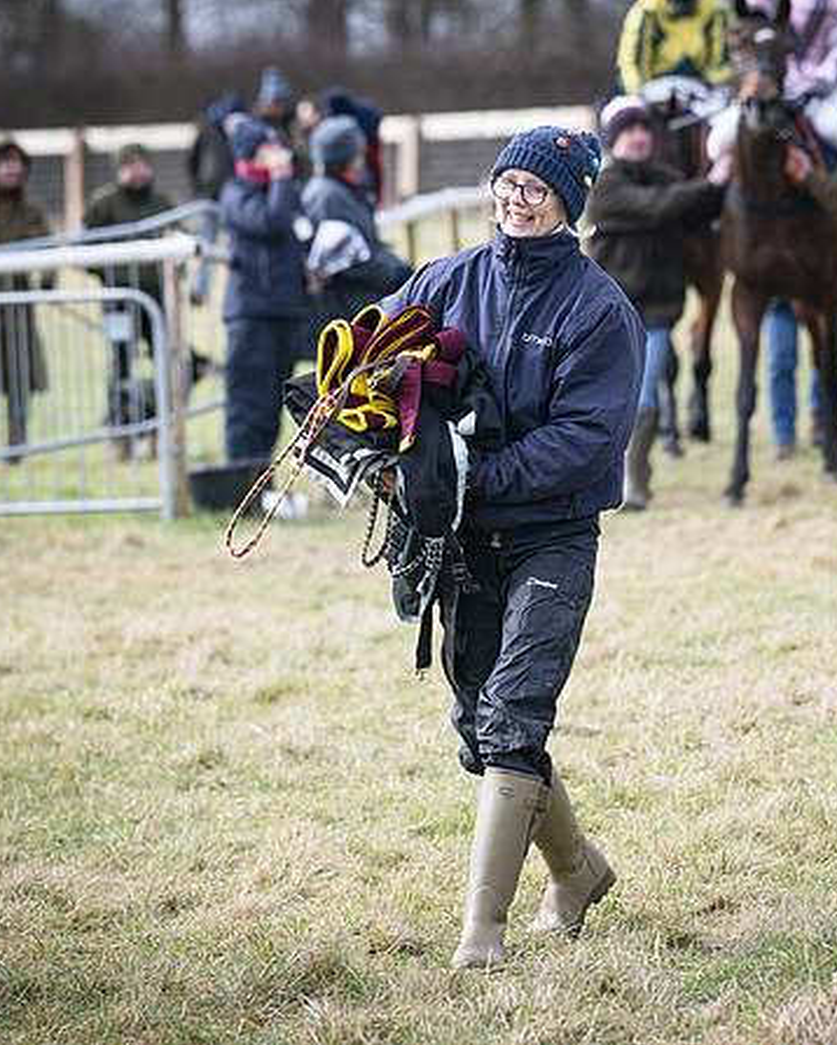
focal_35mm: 308
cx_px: 499
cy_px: 505
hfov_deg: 5.0
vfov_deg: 6.3
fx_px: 9531
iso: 400
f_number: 5
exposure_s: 1/1000
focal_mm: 200
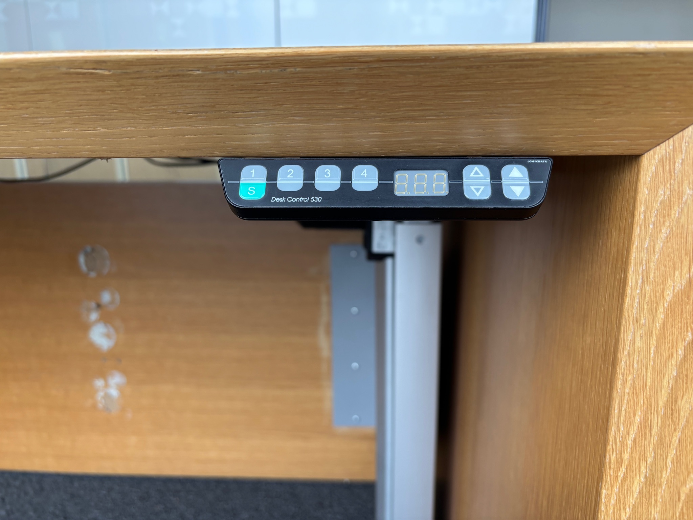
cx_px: 346
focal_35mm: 26
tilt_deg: -12.6
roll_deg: -0.3
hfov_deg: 67.3
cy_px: 260
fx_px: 521
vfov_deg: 53.1
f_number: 1.6
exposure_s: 1/121
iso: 80
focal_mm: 5.96
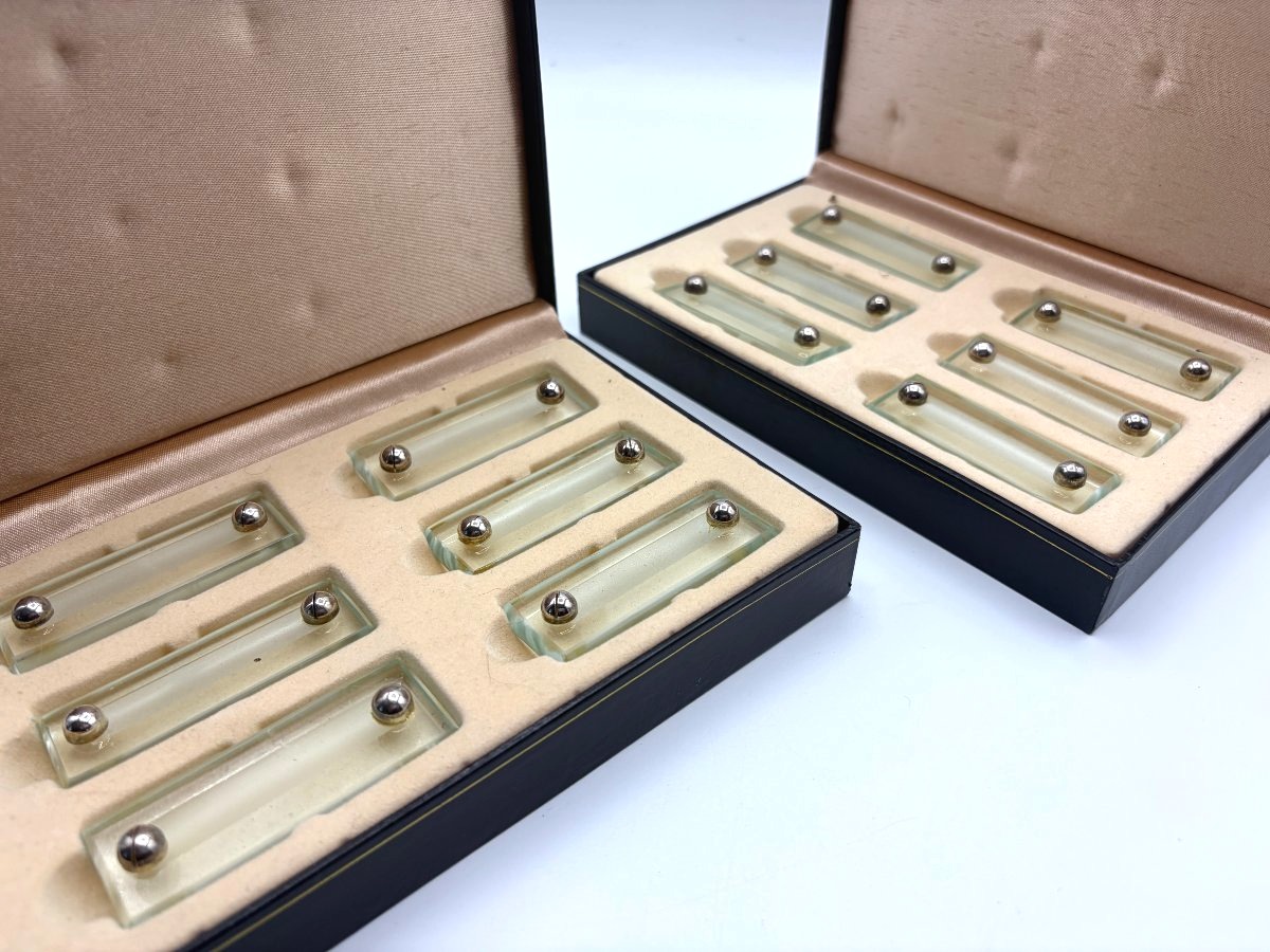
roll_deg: +0.8
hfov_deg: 67.3
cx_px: 635
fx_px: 954
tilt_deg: -38.4
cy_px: 476
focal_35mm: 26
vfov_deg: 53.1
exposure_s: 1/1311
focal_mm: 5.96
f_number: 1.6
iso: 50
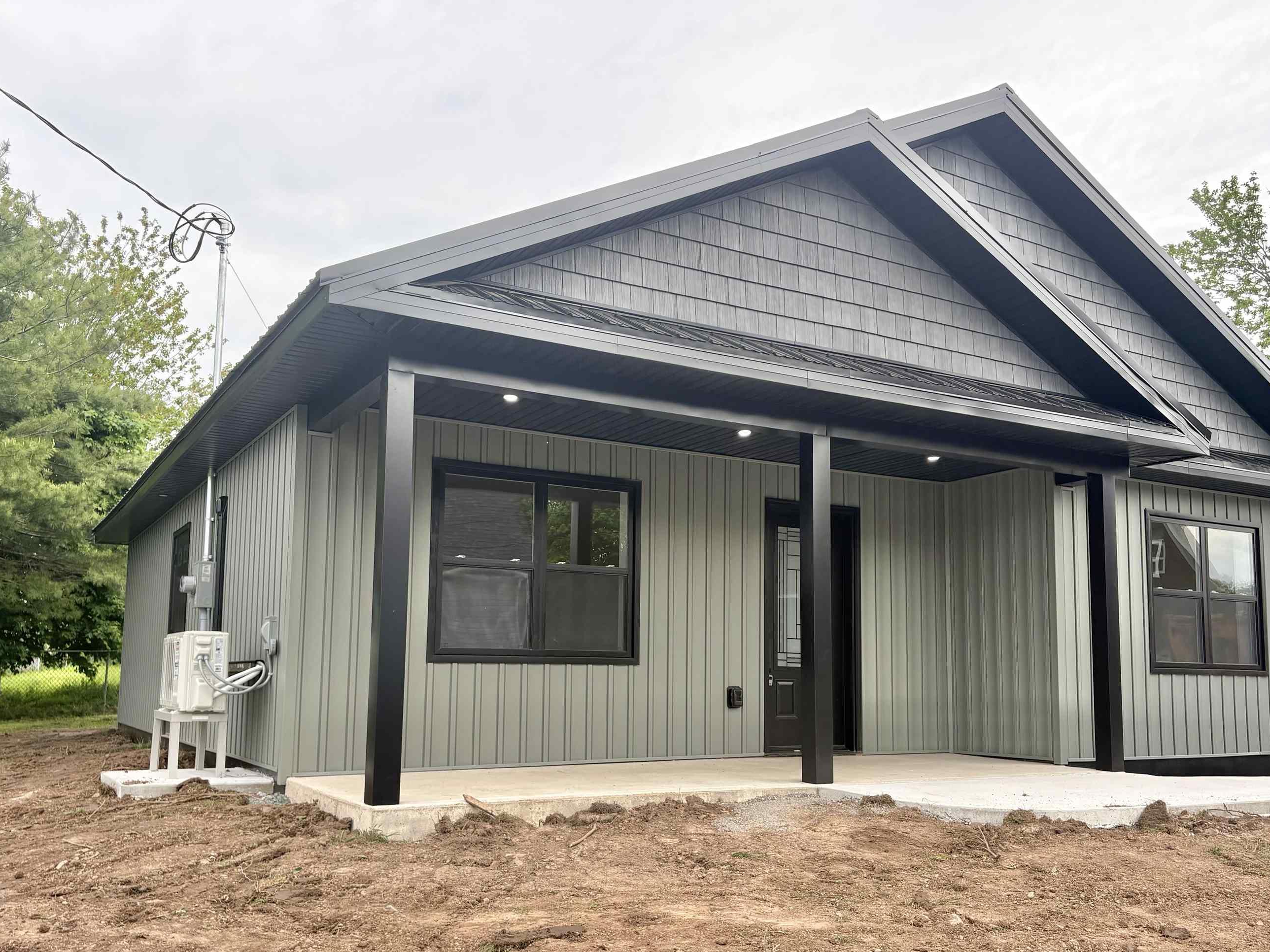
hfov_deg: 58.4
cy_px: 560
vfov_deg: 45.2
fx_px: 1137
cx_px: 645
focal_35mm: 31
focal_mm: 5.96
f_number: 1.6
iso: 64
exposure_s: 1/973
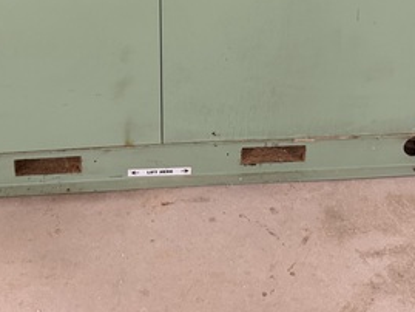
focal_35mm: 57
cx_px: 164
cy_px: -34
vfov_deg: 24.0
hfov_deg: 33.6
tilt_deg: -22.2
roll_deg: +0.9
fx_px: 684
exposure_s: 1/60
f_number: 1.78
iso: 320
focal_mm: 6.76
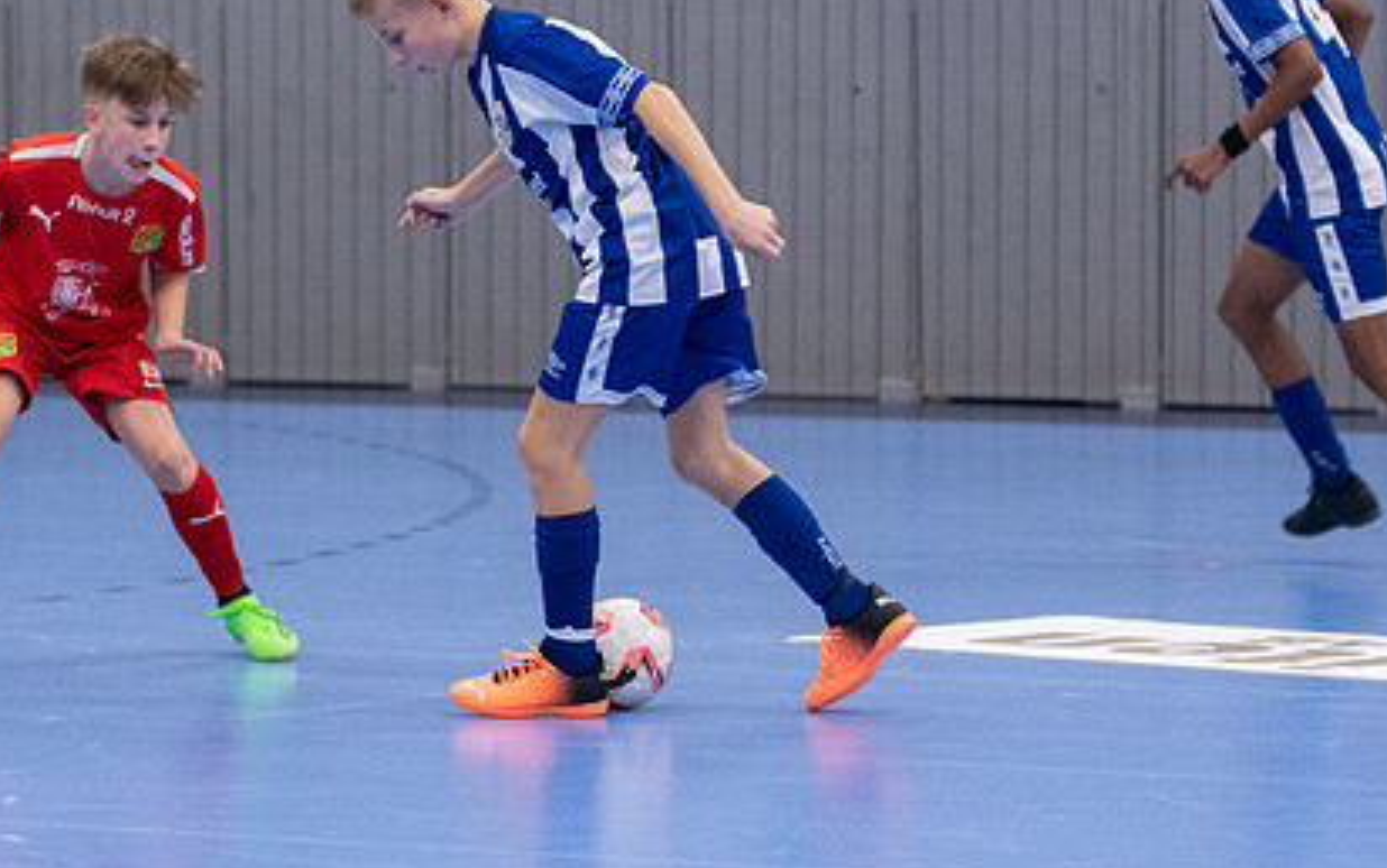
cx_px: 559
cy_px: 375
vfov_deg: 6.2
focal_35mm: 211
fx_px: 7980
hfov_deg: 9.9
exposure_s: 1/400
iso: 3200
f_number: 3.2
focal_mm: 95
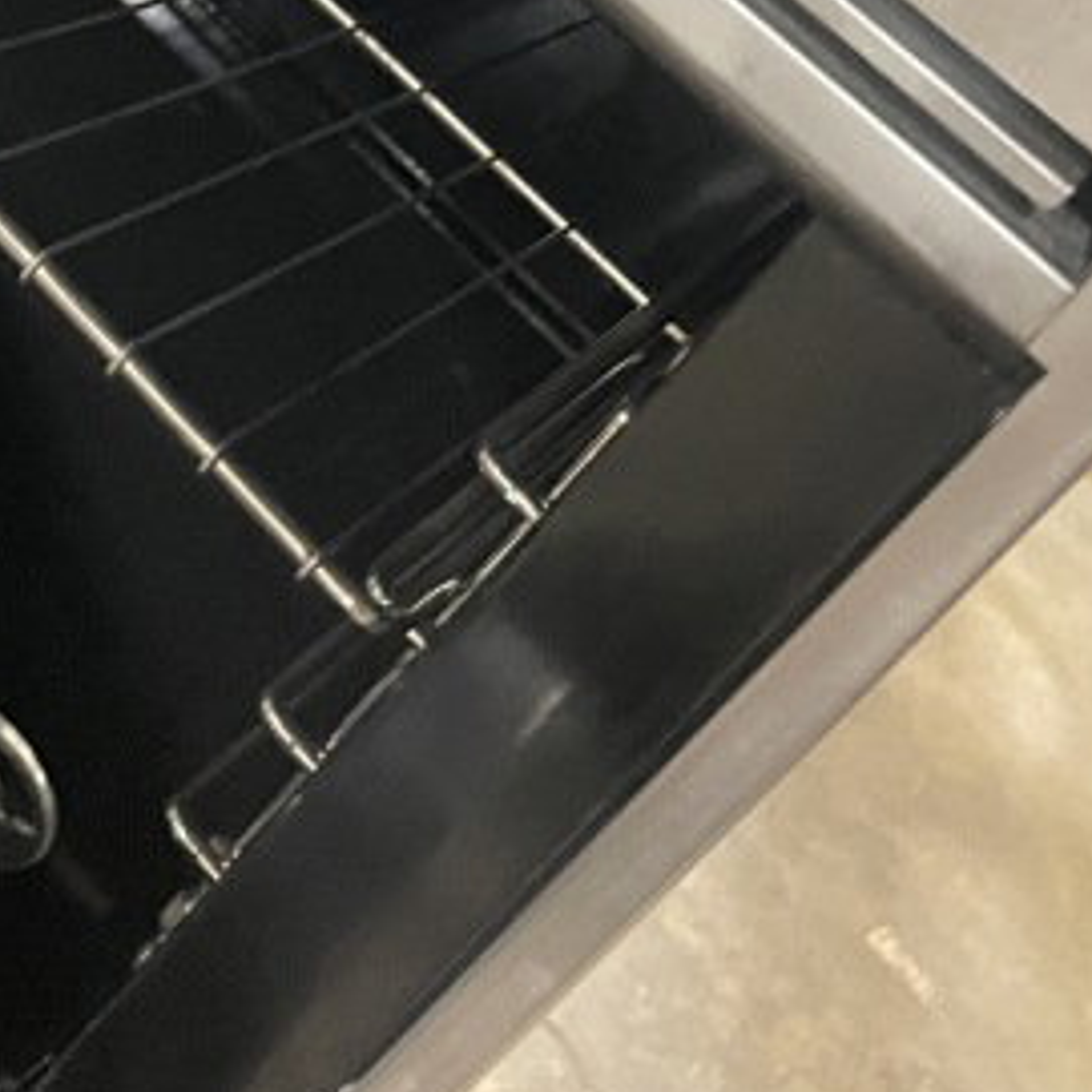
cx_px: -109
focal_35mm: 69
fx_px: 2463
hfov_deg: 23.5
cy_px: -437
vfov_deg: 21.8
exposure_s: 1/40
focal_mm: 4.2
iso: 500
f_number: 1.6
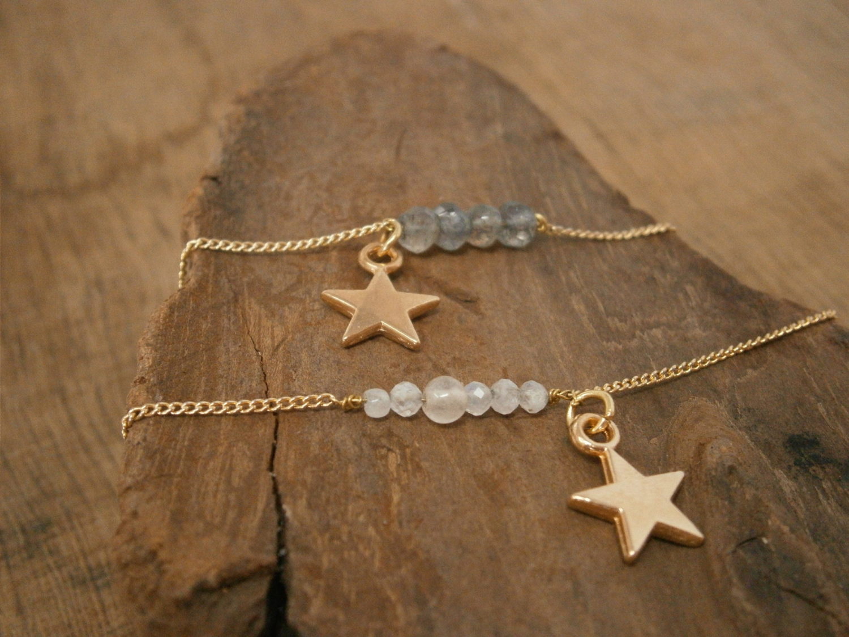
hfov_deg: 40.4
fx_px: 1153
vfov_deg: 30.9
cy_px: 318
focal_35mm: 47
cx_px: 424
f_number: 3.4
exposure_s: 1/250
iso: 500
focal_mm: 8.3
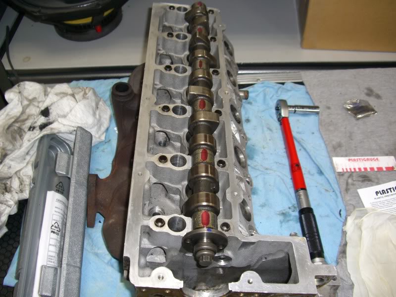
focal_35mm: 38
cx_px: 198
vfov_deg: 37.7
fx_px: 435
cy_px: 148
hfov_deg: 49.0
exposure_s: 1/60
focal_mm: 7.9
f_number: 2.8
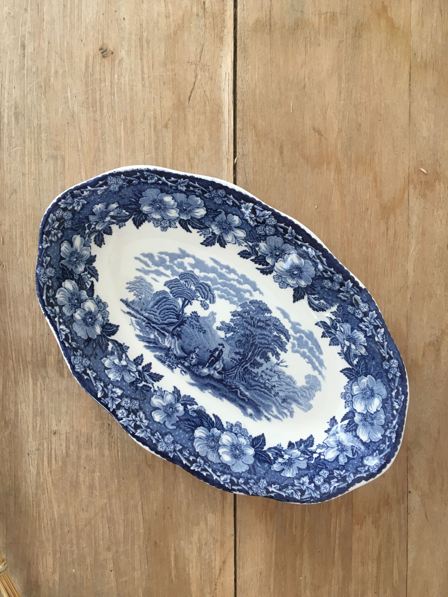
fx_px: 500
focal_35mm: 29
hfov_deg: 48.2
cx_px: 224
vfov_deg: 61.7
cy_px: 298
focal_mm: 4.15
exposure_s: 1/33
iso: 25
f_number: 2.2
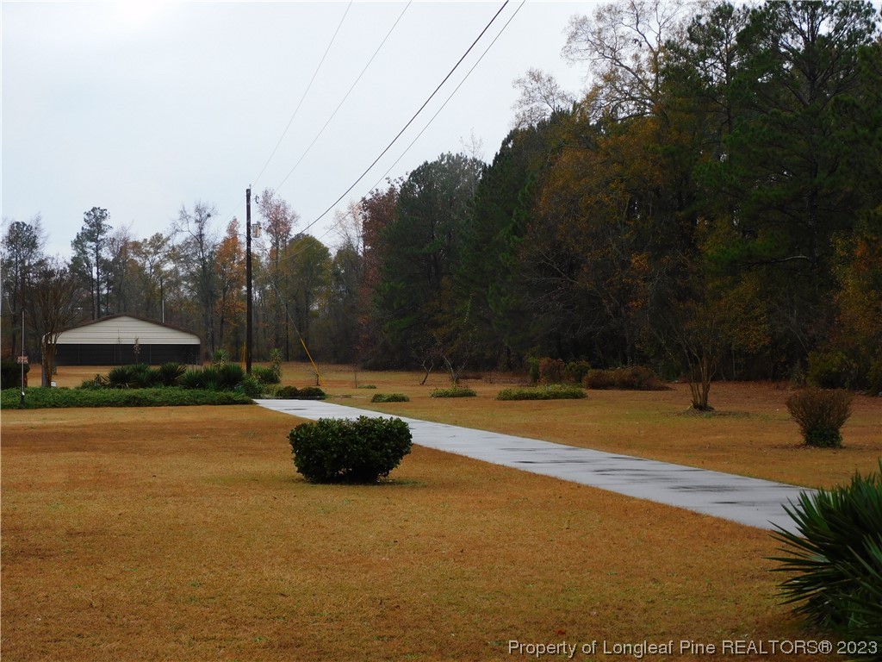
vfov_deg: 21.0
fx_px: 1784
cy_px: 331
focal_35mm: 70
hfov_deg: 27.8
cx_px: 441
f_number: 4.5
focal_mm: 12.5
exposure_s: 1/320
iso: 125
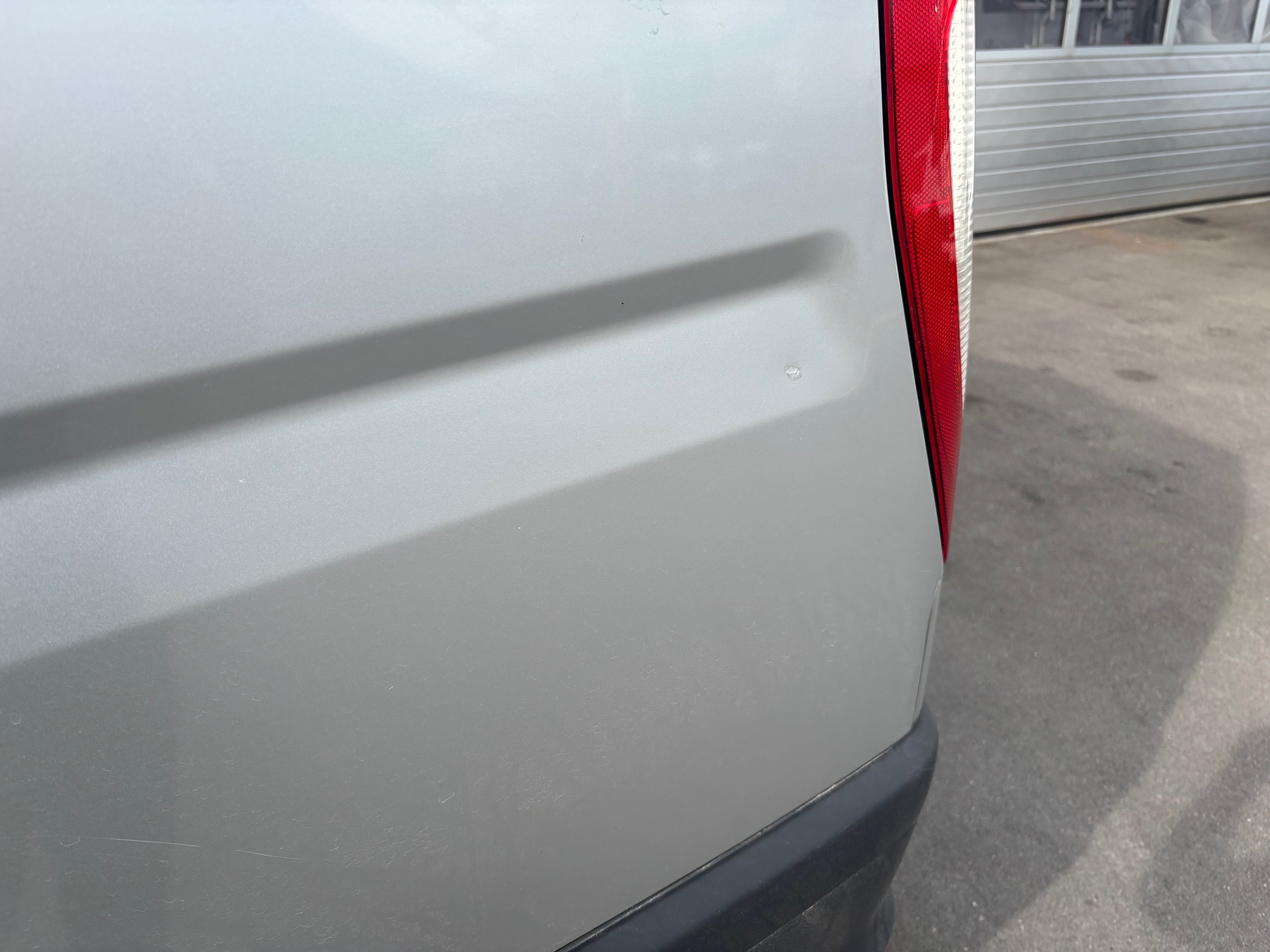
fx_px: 954
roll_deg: +1.4
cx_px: 635
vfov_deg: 53.1
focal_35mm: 26
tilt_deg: -23.7
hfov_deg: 67.3
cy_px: 476
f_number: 1.6
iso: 50
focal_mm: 5.96
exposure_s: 1/1311
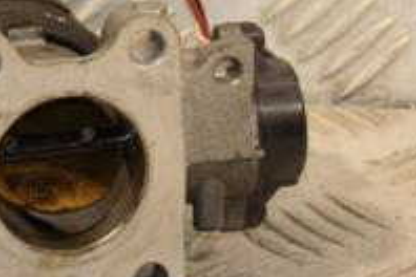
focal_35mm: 477
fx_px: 5506
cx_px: 84
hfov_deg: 4.3
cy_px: 82
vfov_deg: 2.9
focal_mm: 105
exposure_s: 1/200
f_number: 5.6
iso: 800
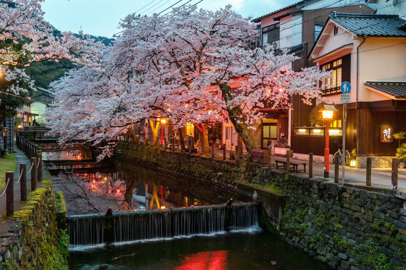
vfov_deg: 37.8
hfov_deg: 54.5
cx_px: 203
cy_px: 135
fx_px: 394
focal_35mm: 35
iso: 200
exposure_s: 2
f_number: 9
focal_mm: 35
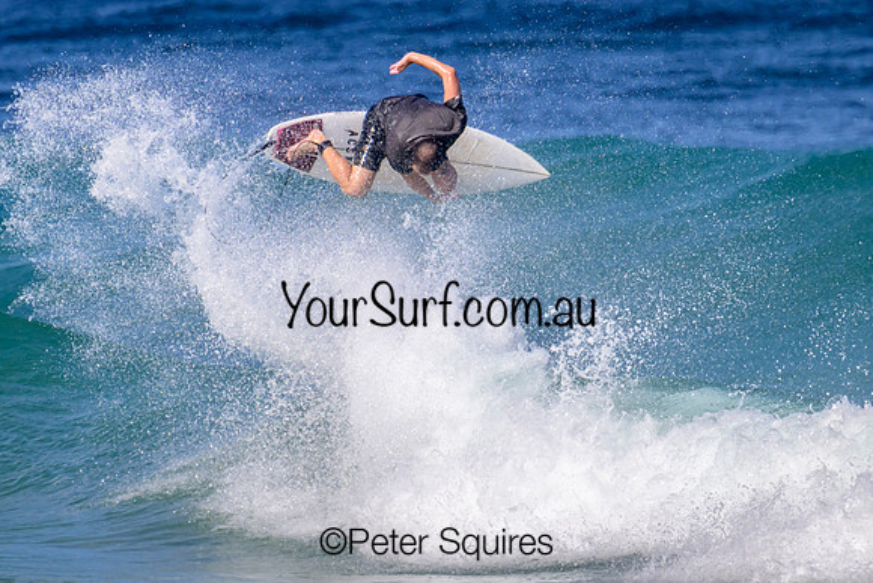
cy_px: 396
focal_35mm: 1088
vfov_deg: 1.3
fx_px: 26401
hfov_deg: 1.9
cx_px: 382
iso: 720
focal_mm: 800
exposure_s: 1/2000
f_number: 11
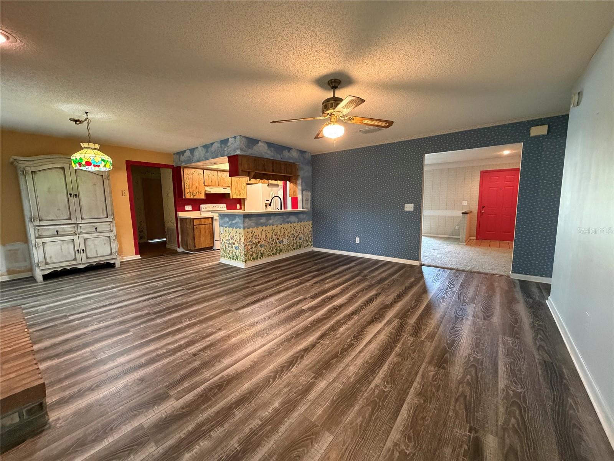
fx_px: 248
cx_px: 307
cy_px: 230
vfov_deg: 85.7
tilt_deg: -7.1
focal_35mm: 14
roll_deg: +0.6
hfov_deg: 102.1
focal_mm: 2.22
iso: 500
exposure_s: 1/60
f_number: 2.2
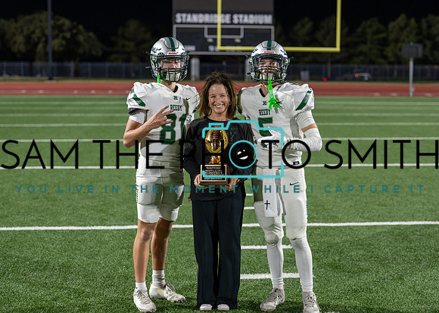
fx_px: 751
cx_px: 222
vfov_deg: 23.5
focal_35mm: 60
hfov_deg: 32.6
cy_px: 134
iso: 800
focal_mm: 50
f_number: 2
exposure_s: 1/500
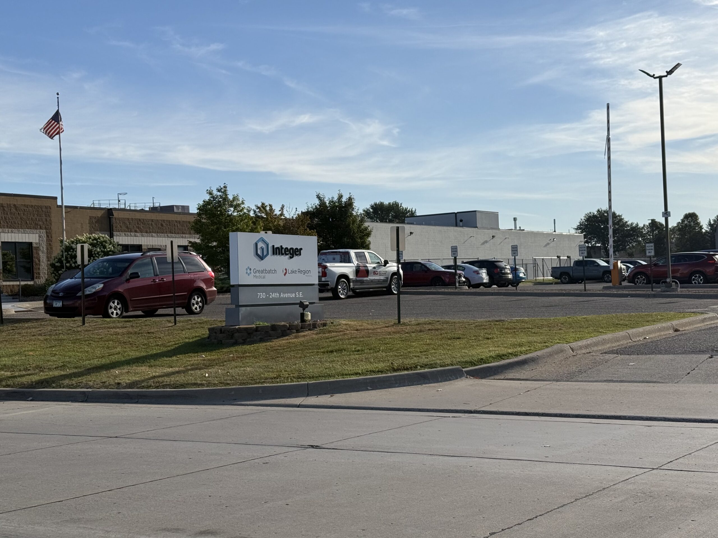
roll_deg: +0.5
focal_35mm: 48
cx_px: 359
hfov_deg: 39.7
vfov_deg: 30.3
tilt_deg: +1.8
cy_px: 269
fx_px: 996
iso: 64
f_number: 1.78
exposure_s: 1/6024
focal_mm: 6.76
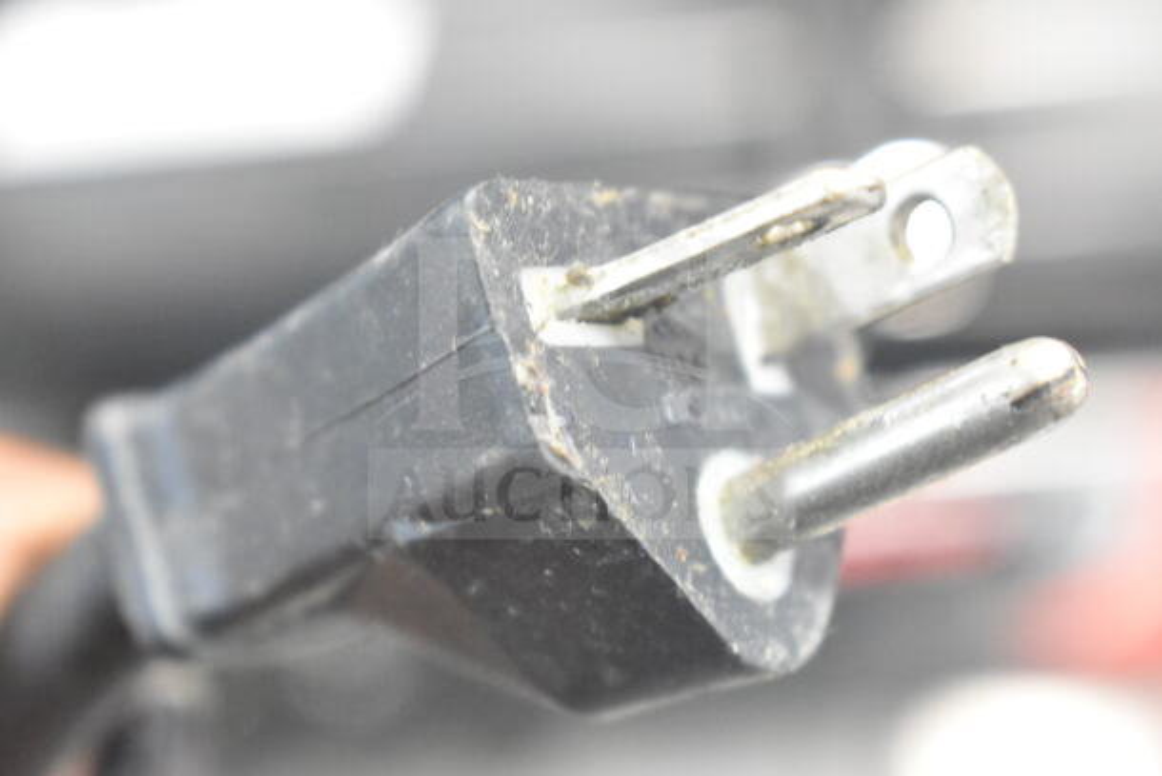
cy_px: 388
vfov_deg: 16.6
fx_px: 2663
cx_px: 581
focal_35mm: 82
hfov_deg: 24.6
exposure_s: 1/100
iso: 8000
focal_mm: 55
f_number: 5.6
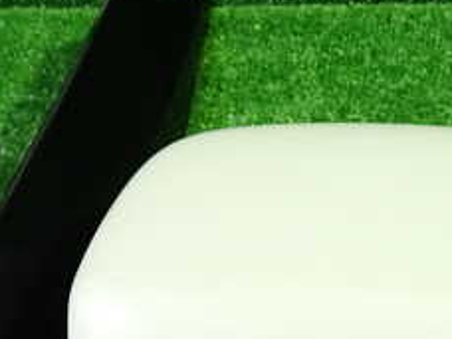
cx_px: 307
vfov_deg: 18.4
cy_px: 289
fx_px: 1032
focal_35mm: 79
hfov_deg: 24.6
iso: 320
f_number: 2.3
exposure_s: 1/30
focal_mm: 5.4
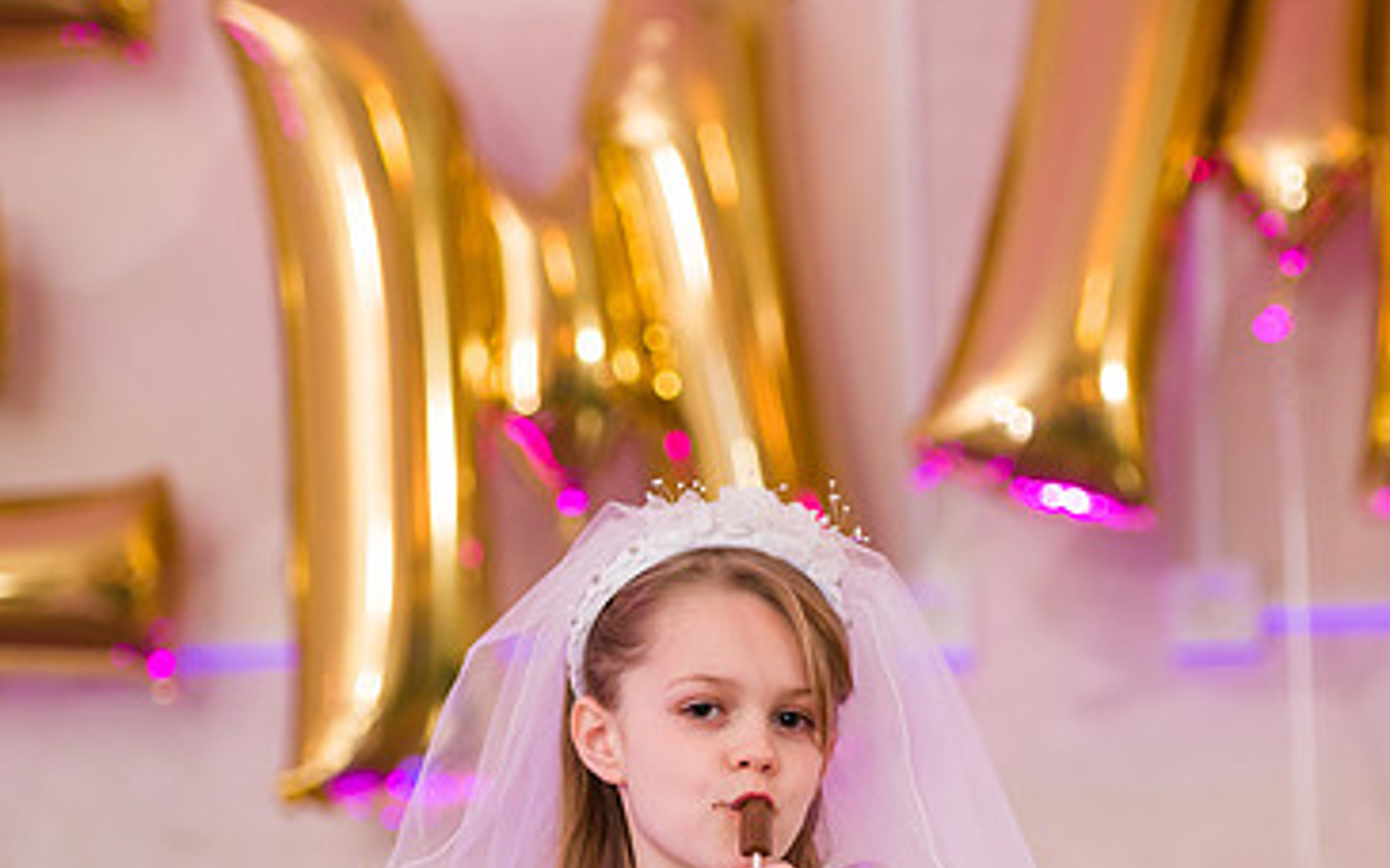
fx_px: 6439
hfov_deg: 12.3
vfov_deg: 7.7
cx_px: 819
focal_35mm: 170
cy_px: 678
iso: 1000
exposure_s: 1/200
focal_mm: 105
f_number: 3.2
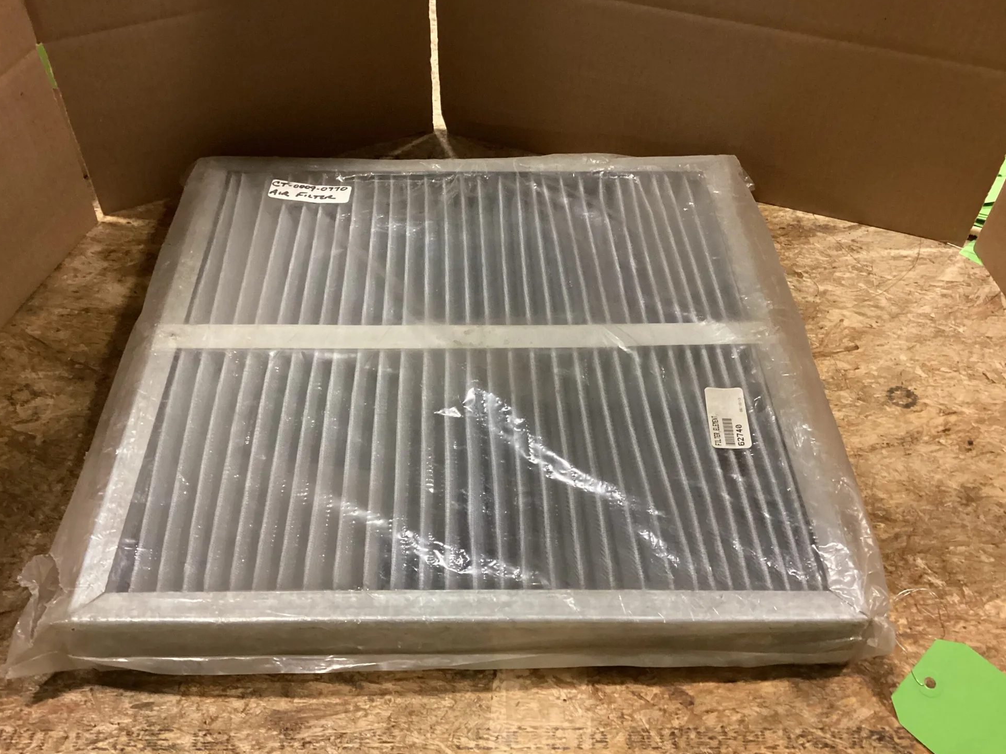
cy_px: 366
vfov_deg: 44.1
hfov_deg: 56.8
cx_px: 488
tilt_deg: -48.6
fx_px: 930
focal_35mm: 32
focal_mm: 3.3
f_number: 2.4
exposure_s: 1/40
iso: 400
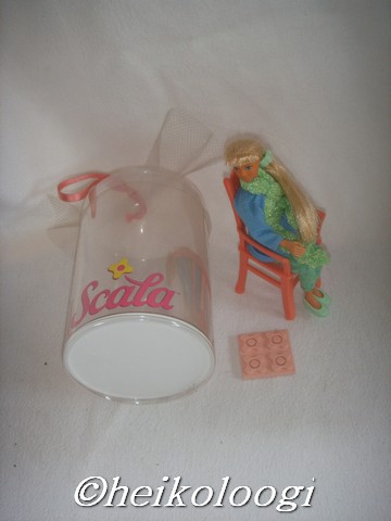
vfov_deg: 47.9
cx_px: 196
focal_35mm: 39
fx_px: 587
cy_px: 260
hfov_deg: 36.8
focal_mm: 6.6
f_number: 3.5
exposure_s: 1/45
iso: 100
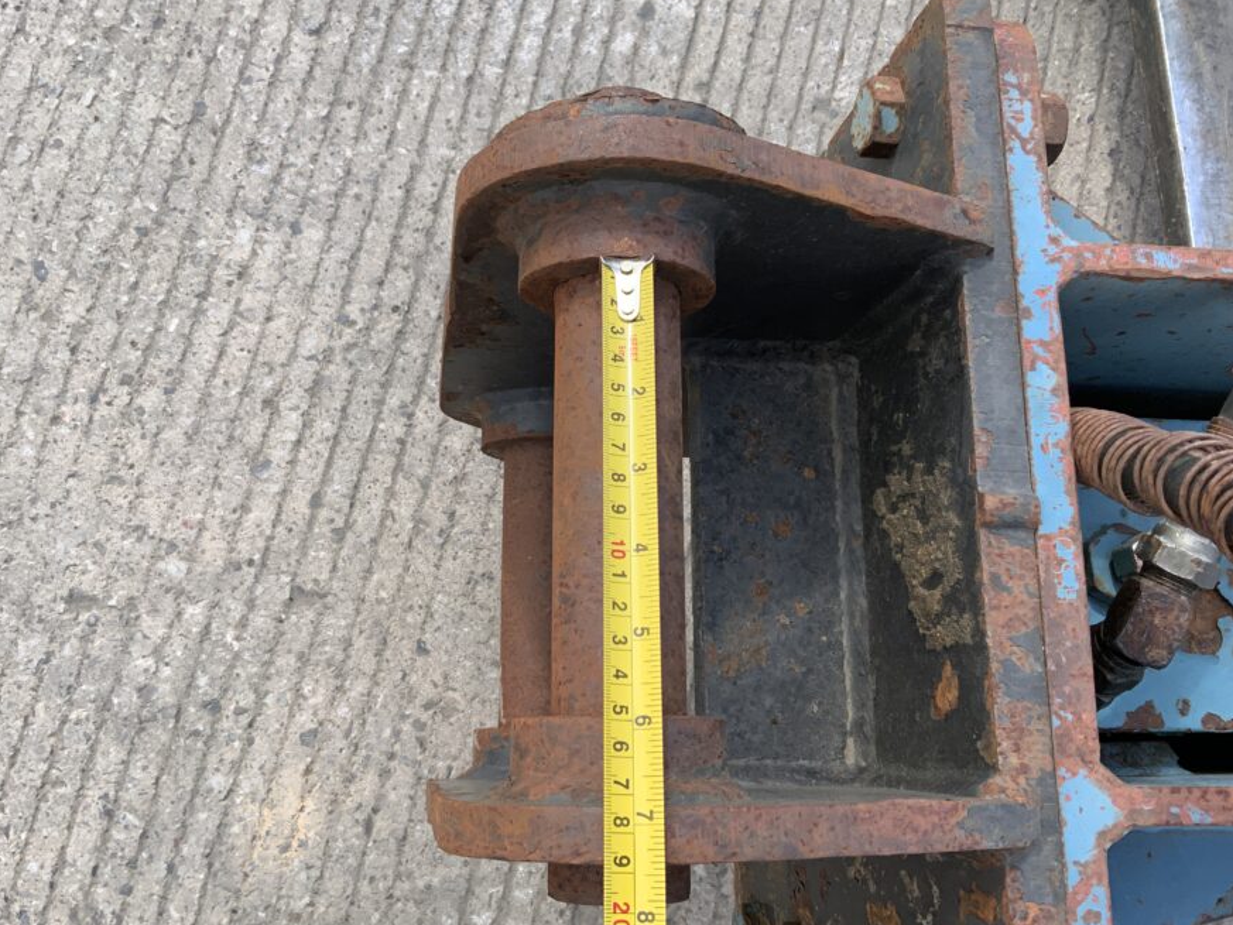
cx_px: 580
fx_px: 1211
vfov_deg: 41.8
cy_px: 439
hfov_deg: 53.9
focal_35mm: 34
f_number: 1.8
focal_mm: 3
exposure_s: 1/700
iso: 16
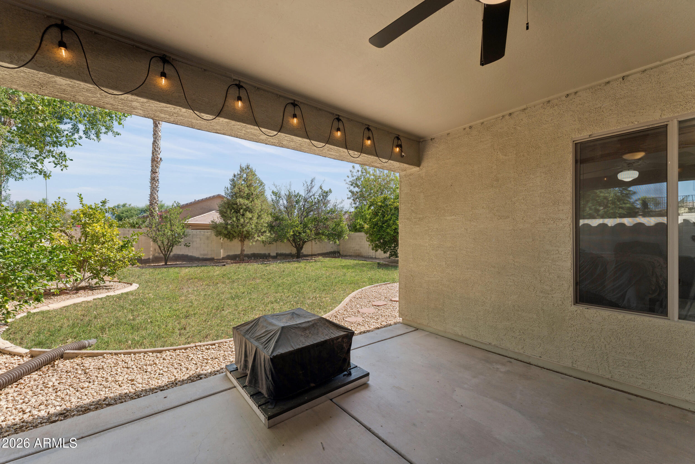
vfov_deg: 81.2
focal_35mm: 14
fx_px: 270
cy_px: 232
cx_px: 348
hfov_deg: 104.3
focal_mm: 14
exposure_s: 1/80
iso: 100
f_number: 9
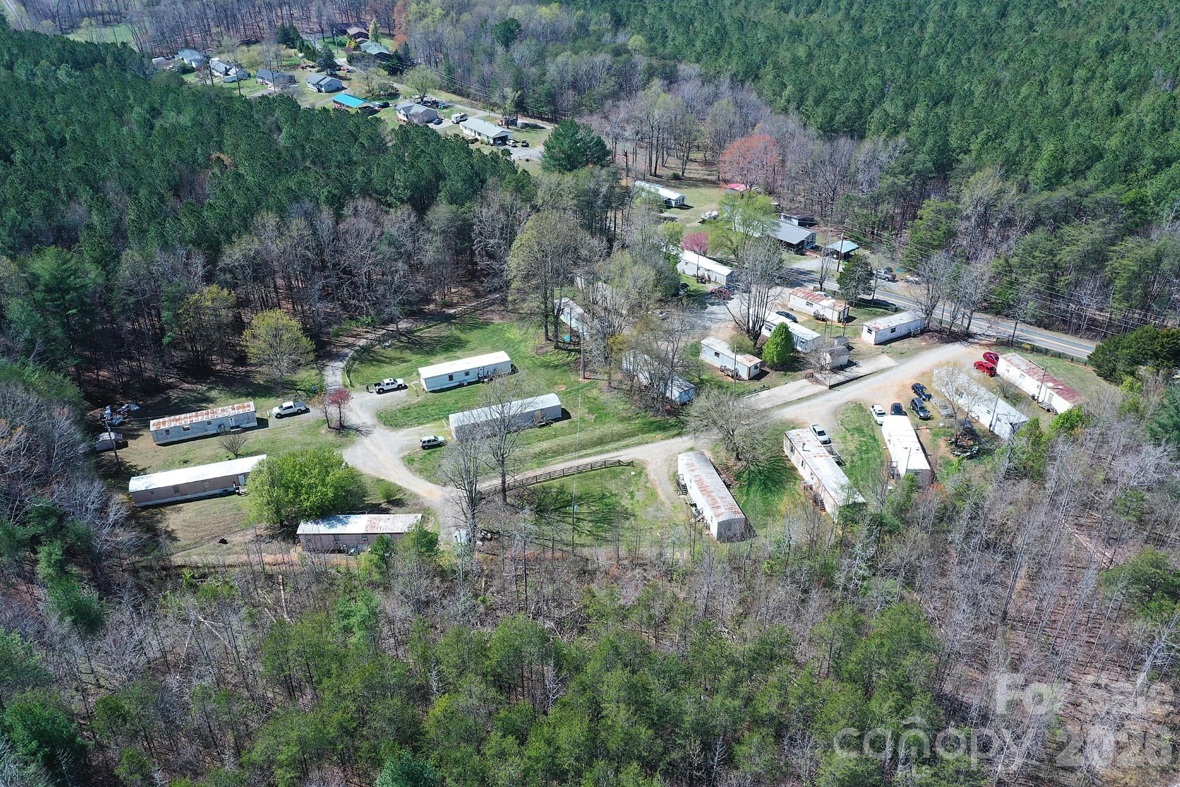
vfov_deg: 46.4
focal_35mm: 28
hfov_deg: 65.5
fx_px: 918
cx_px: 590
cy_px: 394
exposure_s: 1/200
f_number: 8
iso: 100
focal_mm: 10.26
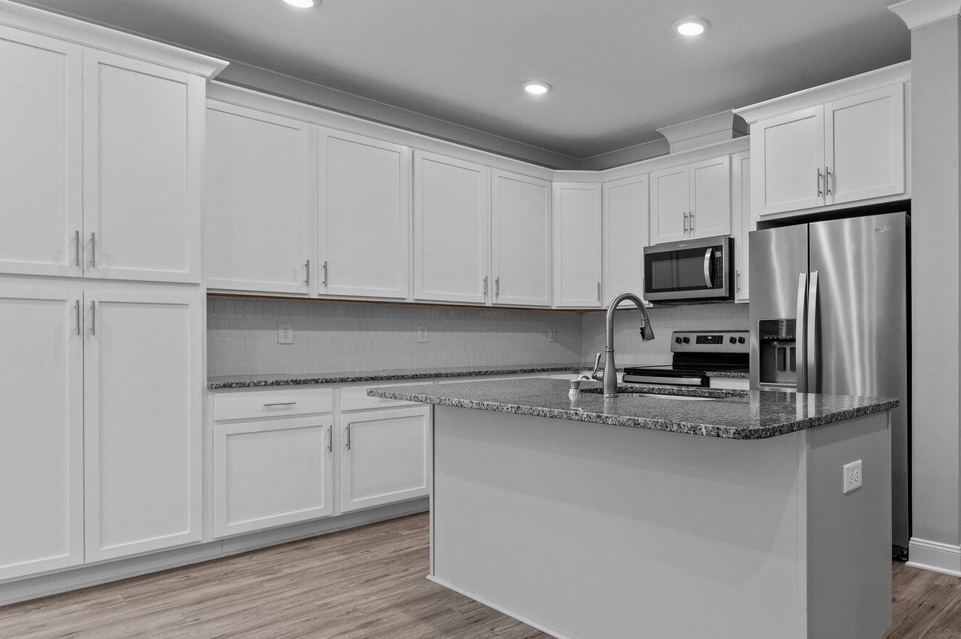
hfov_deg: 72.5
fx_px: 613
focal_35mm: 23
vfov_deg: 55.0
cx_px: 681
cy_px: 343
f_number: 6.3
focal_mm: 15
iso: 400
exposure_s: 1/15
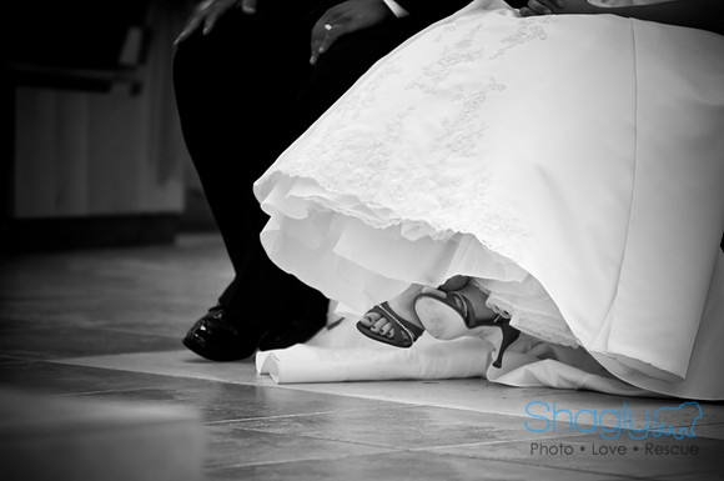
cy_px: 240
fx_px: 6025
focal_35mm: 300
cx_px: 362
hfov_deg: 6.9
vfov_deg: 4.6
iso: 400
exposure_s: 1/100
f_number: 2.8
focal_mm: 200
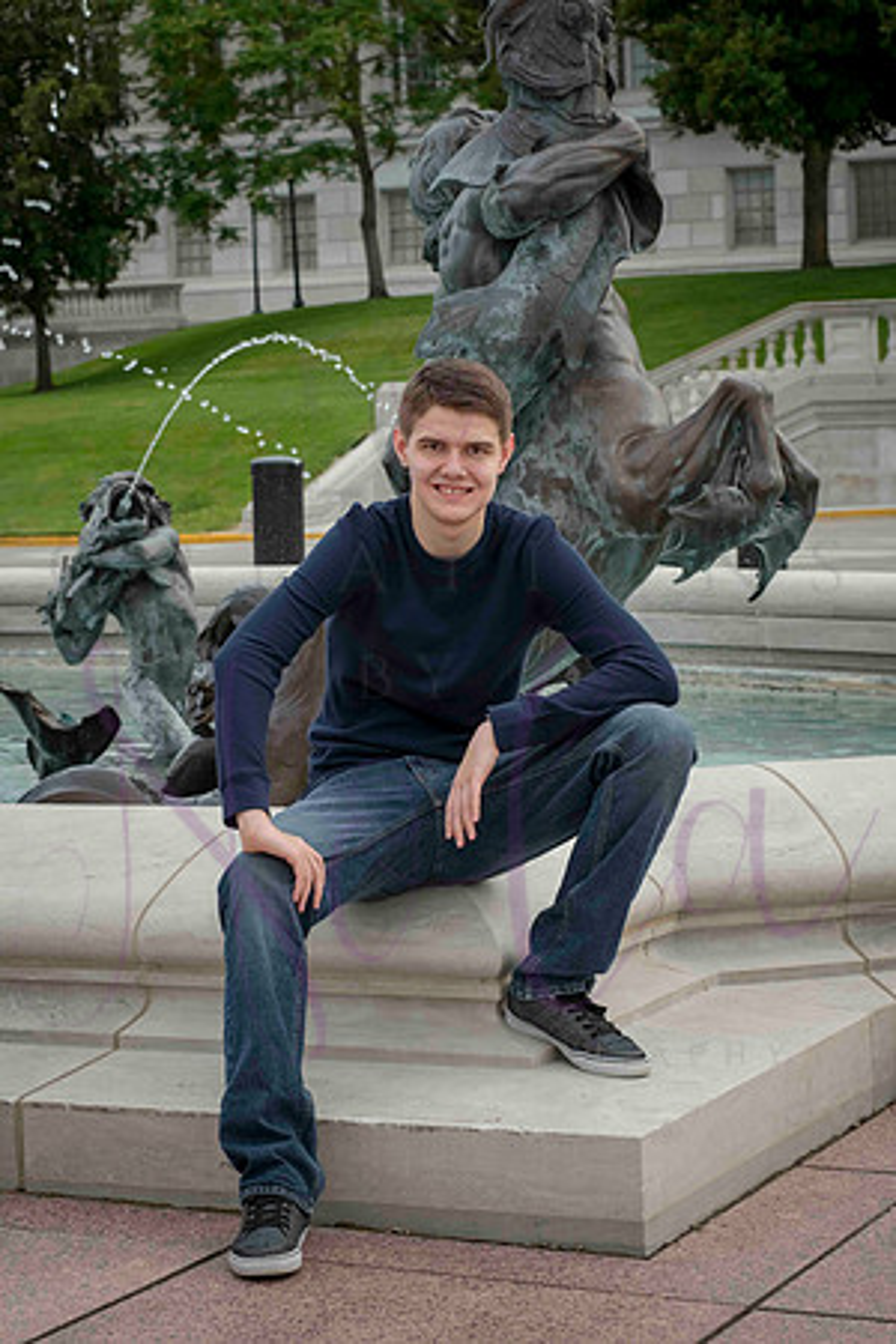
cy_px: 672
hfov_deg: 15.9
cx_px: 448
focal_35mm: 86
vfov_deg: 23.6
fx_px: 3210
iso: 640
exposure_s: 1/400
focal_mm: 86
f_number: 11
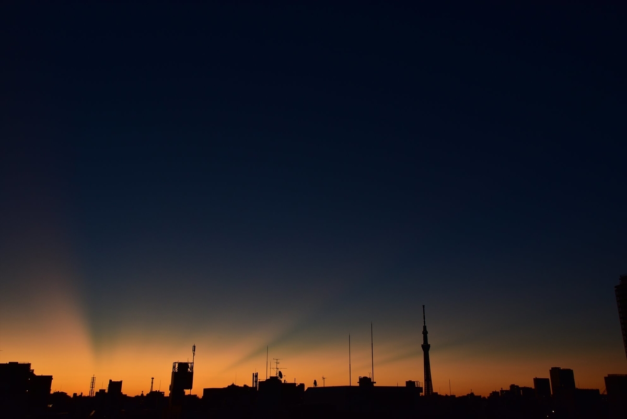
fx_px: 592
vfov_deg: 38.9
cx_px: 314
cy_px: 210
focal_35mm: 34
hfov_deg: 55.8
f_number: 11
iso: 1000
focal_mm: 34
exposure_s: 1/60
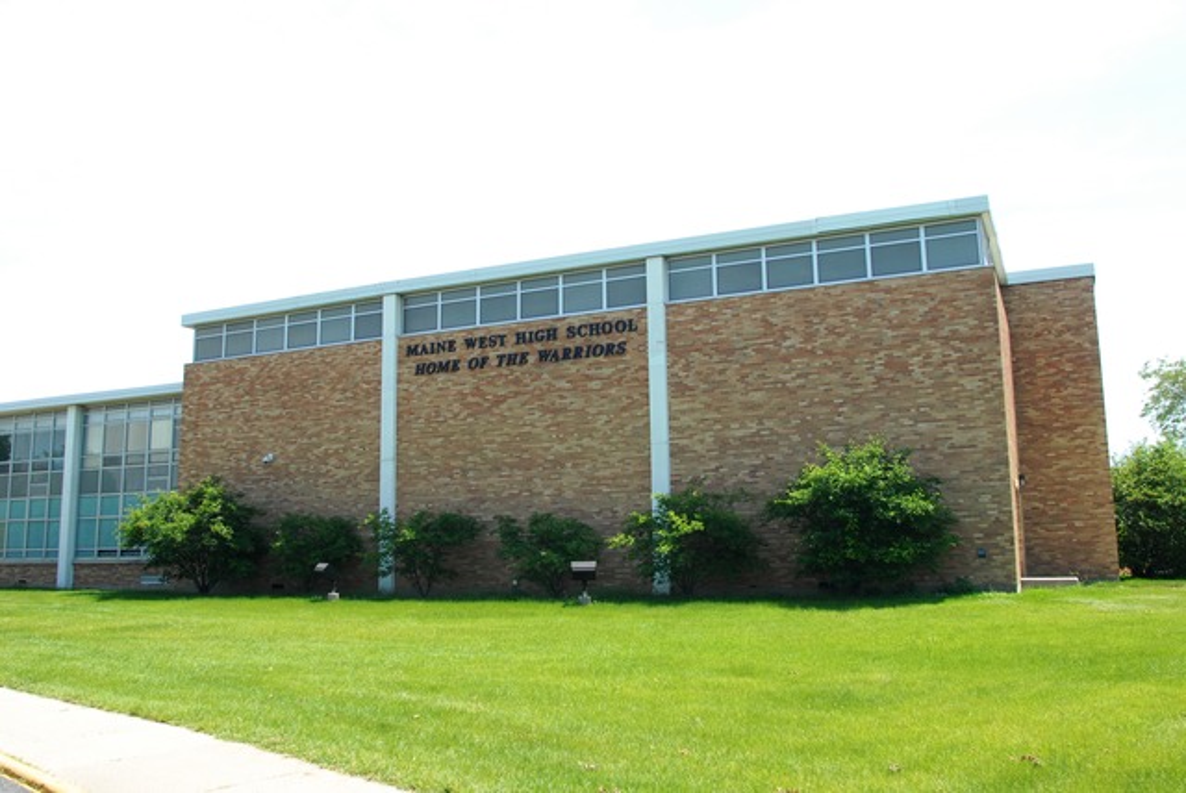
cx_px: 593
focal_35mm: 30
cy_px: 396
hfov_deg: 61.9
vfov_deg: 43.7
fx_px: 989
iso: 200
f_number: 6.3
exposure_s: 1/640
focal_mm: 20
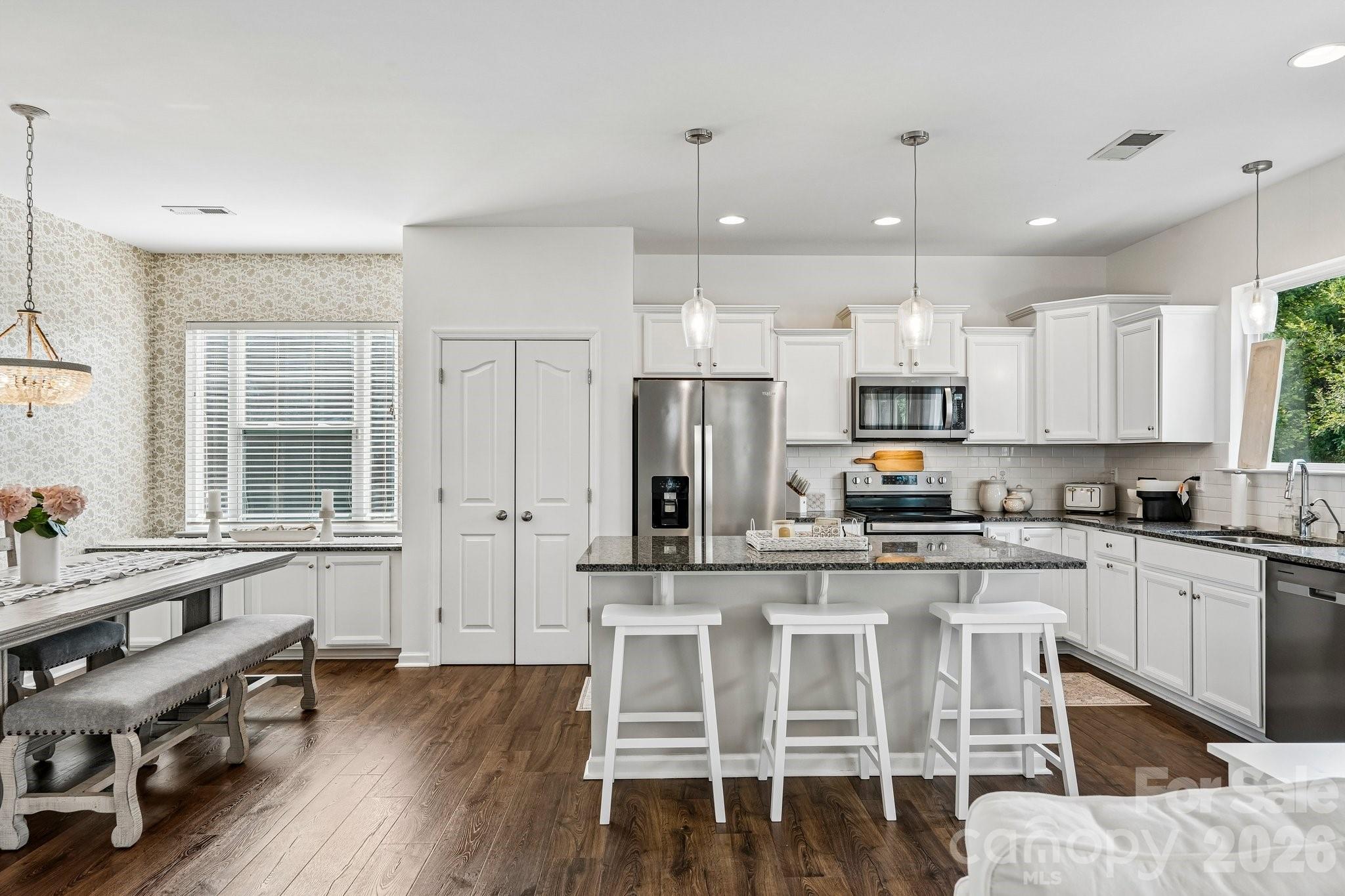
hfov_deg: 78.6
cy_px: 448
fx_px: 822
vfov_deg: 57.2
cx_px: 672
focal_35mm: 22
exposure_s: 1/30
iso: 320
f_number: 8
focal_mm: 22
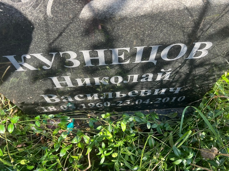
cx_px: 114
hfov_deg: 67.3
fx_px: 172
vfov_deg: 53.1
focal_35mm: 26
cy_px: 86
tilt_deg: -59.3
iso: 50
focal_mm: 5.7
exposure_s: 1/332
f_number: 1.5
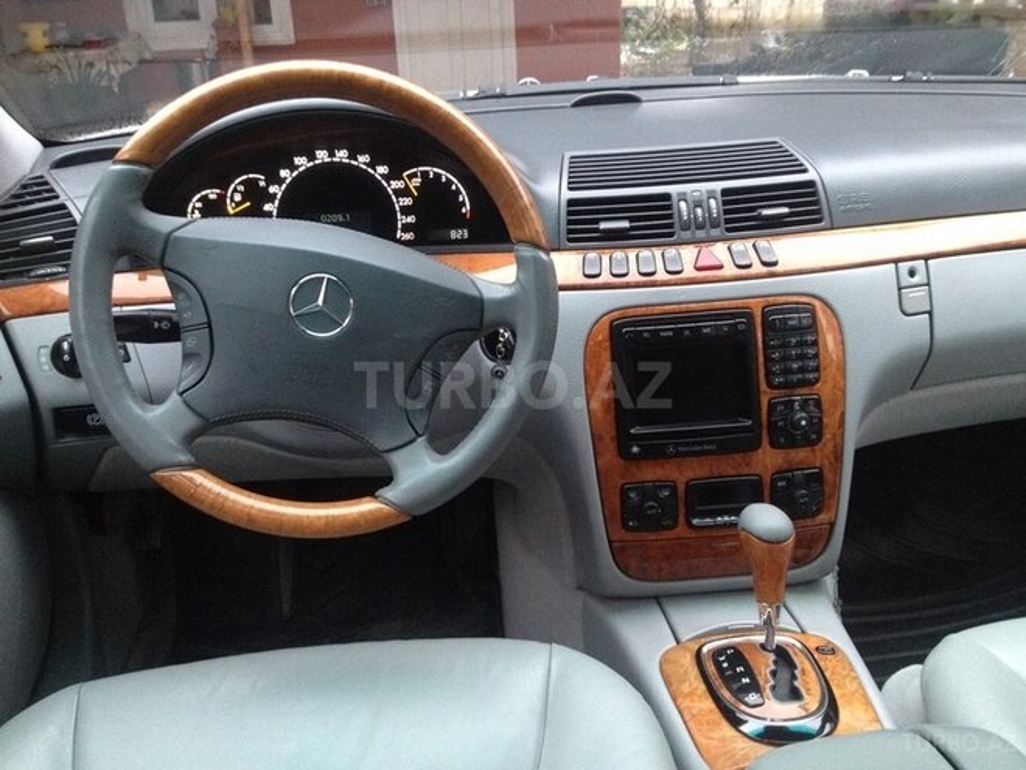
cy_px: 385
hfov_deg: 52.6
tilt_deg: -25.1
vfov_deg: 40.7
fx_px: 1037
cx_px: 513
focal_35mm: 35
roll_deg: +1.0
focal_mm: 4.28
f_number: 2.4
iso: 320
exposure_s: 1/20
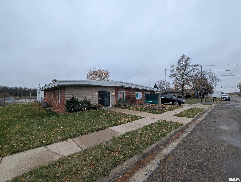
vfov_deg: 90.1
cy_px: 91
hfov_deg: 106.1
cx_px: 120
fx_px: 91
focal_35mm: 13
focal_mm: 1.95
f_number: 2.2
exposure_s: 1/487
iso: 48
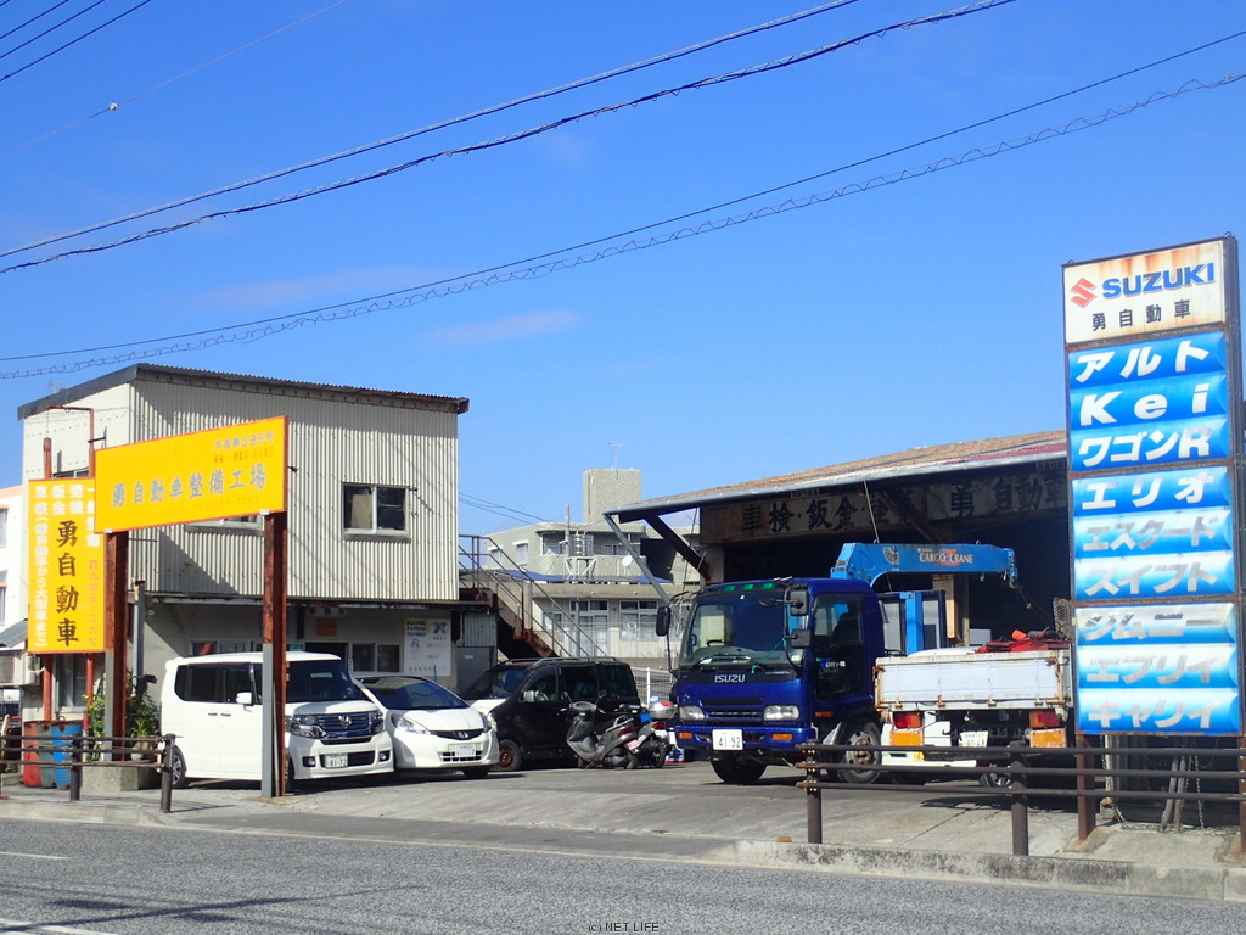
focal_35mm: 57
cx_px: 623
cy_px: 468
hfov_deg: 33.8
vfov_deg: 25.7
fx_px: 2052
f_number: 5
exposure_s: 1/640
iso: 100
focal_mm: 10.29
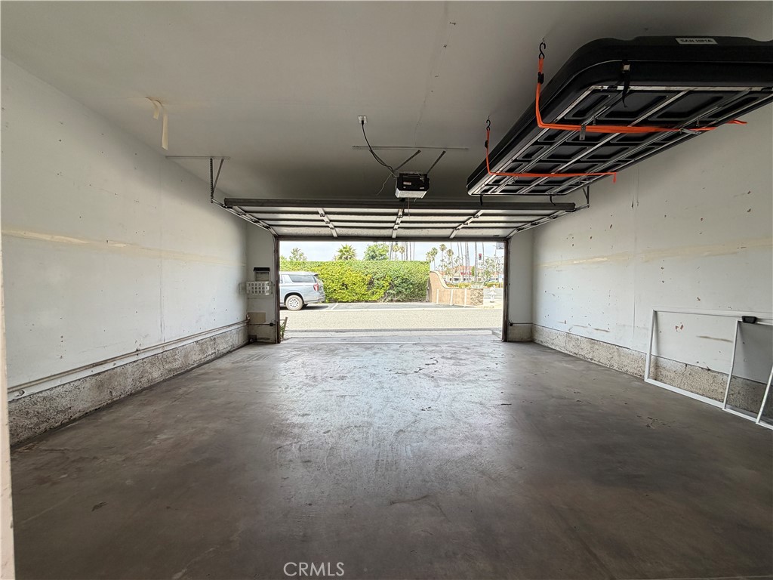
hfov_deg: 102.1
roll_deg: -0.2
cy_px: 290
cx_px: 386
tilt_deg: -1.7
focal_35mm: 14
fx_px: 313
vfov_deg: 85.7
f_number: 2.2
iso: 50
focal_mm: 2.22
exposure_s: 1/221
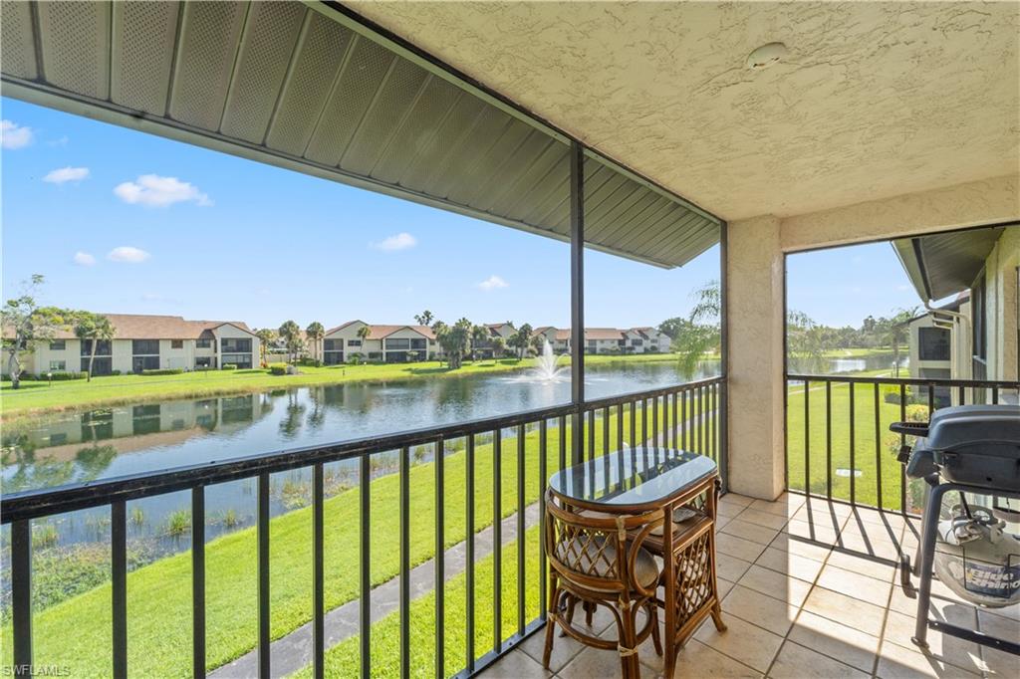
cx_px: 510
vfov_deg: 81.2
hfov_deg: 104.3
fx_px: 397
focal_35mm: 14
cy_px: 340
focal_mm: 14
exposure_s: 1/50
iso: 250
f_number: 10
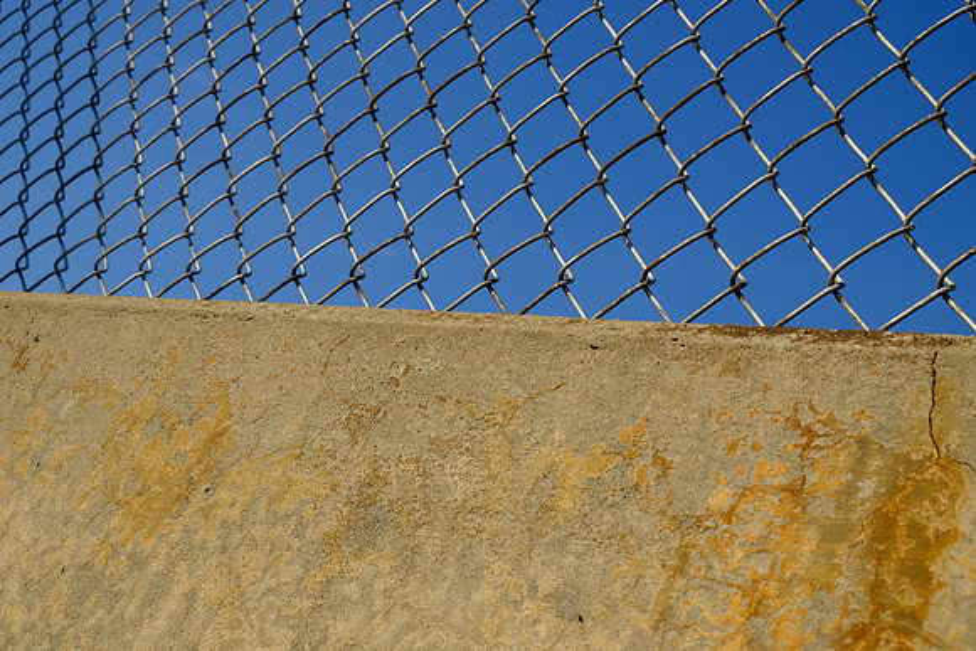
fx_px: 1329
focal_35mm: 49
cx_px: 488
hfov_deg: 40.3
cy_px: 326
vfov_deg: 27.5
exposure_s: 1/480
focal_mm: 32.9
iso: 200
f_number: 9
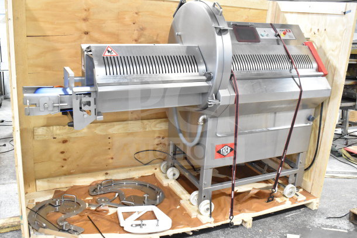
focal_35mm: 34
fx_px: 342
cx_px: 178
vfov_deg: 38.4
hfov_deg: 55.1
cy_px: 119
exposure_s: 1/160
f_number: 6.3
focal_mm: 23
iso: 6400
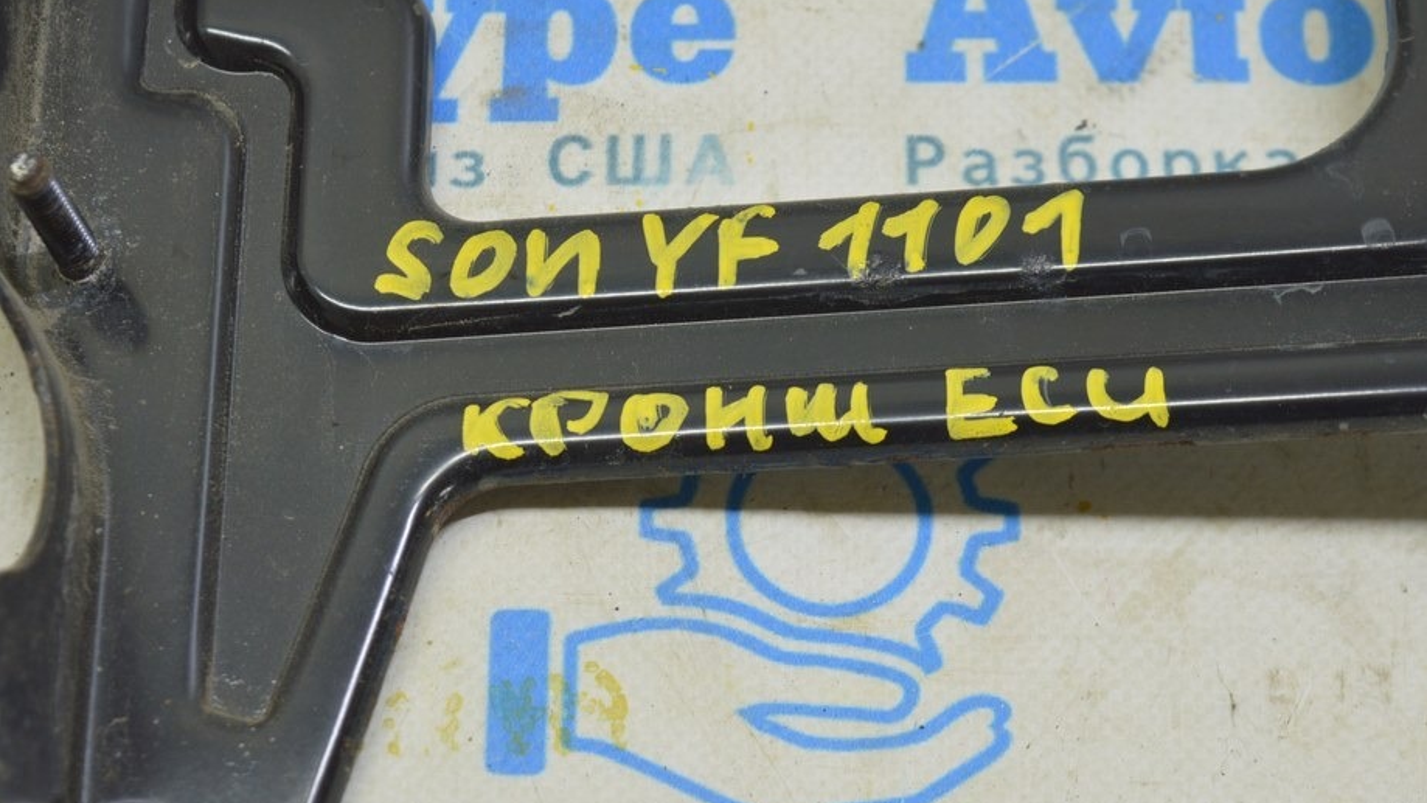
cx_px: 694
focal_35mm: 91
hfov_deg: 23.4
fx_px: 3443
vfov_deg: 13.3
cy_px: 448
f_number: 5.6
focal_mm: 52
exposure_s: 1/20
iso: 400
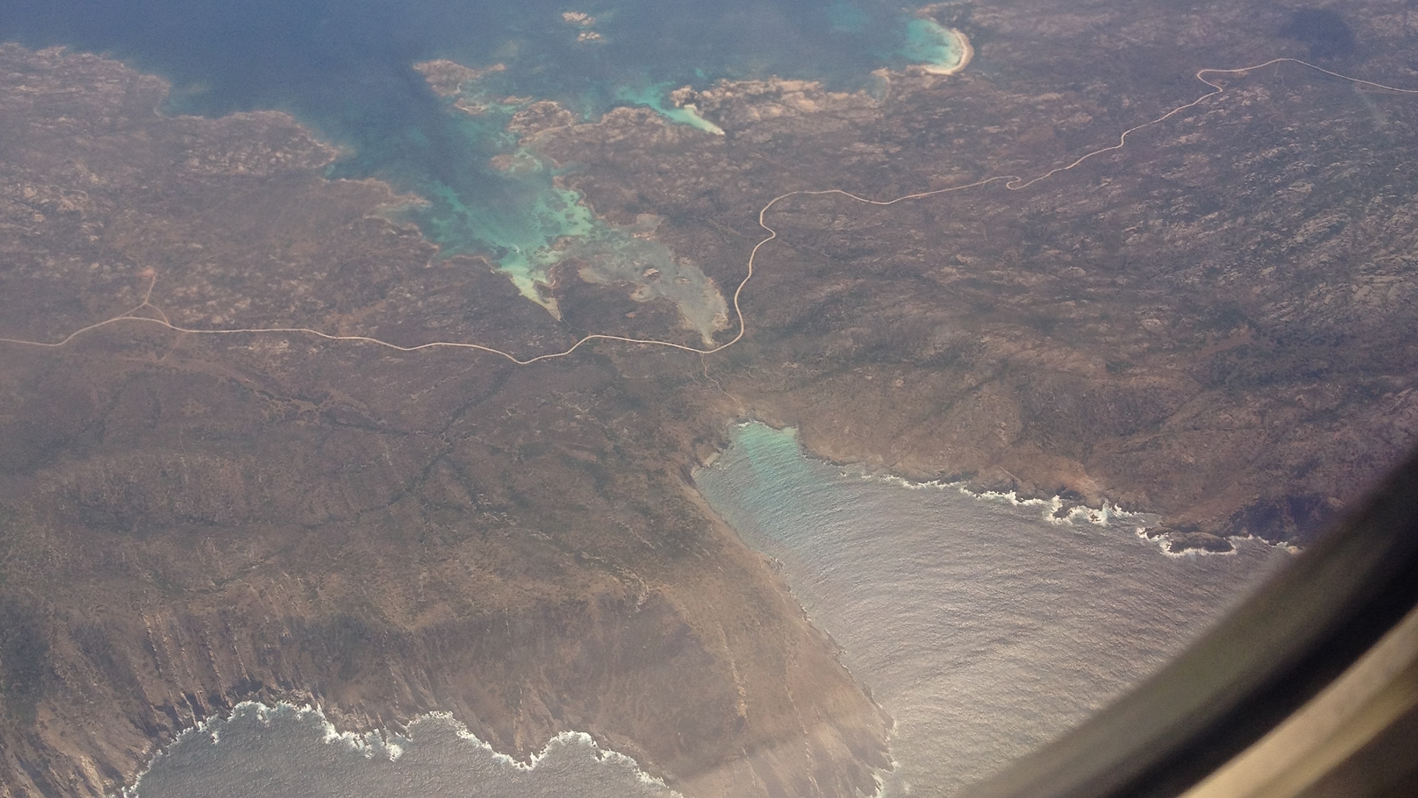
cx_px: 710
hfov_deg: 40.6
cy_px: 164
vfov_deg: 23.2
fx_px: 1918
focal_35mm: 51
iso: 50
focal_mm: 4.28
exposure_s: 1/890
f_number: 2.4
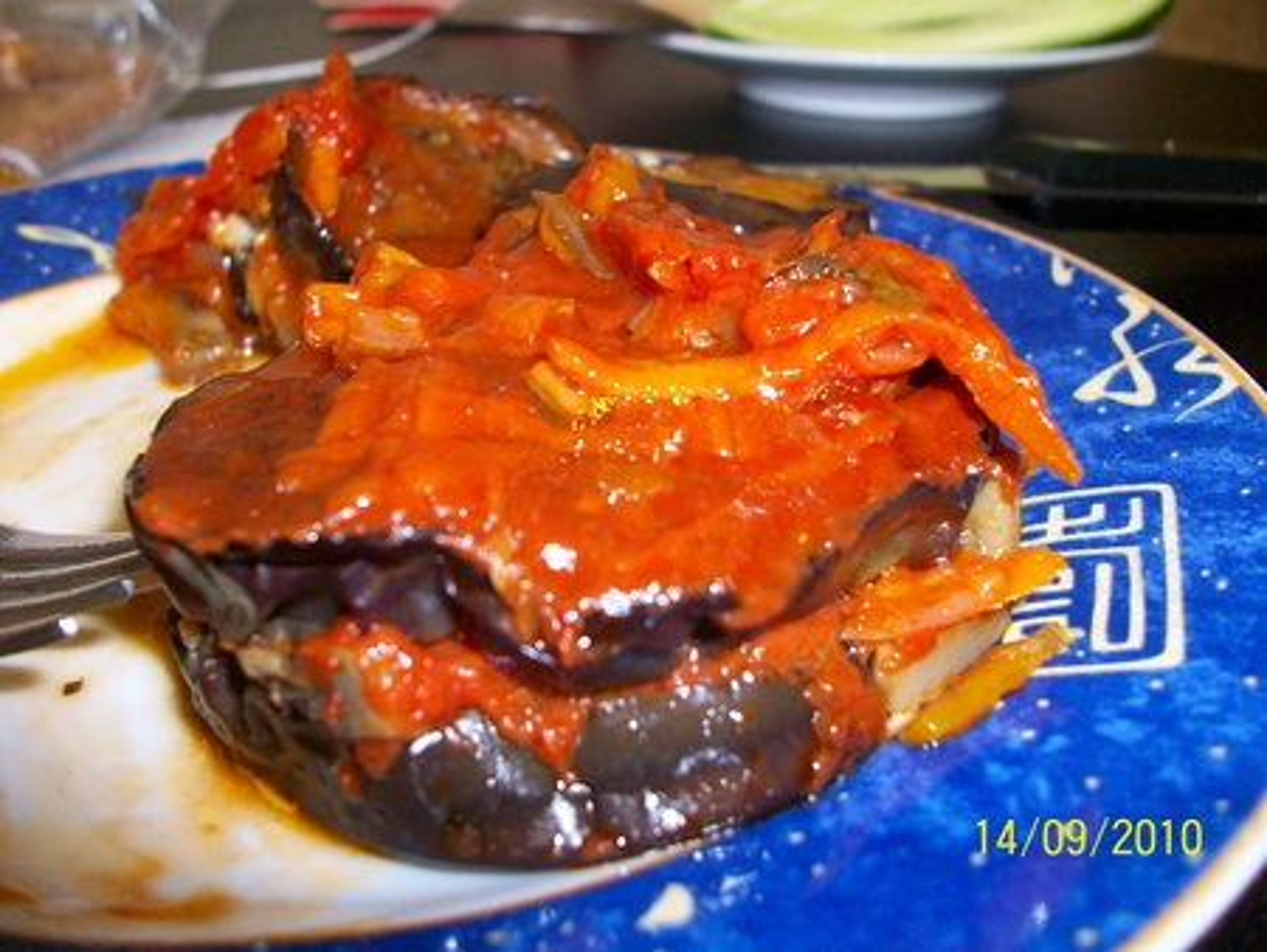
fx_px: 1245
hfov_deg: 53.9
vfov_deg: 41.8
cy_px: 476
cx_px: 634
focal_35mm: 34
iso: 160
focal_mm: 5.7
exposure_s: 1/60
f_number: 2.8
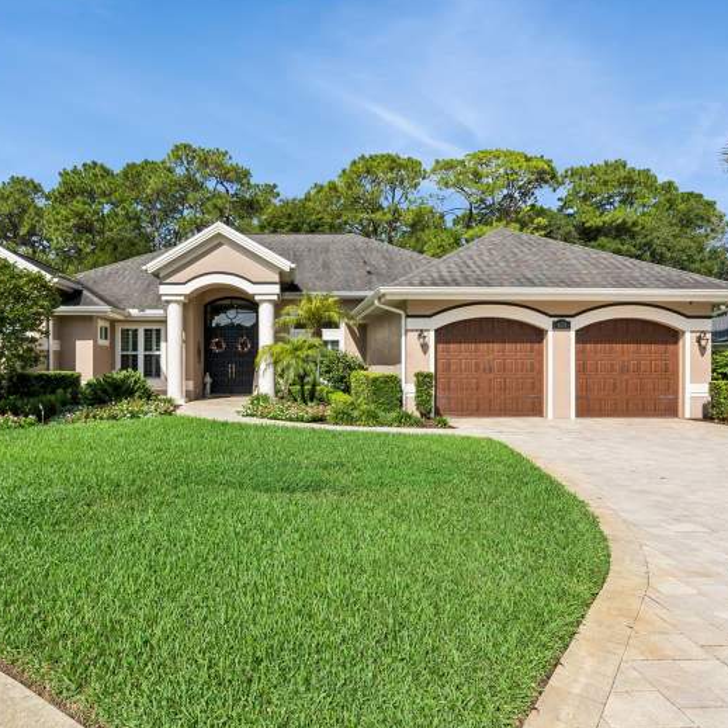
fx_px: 500
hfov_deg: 71.5
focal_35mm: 21
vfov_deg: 72.1
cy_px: 365
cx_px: 298
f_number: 20
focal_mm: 16
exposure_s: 1/50
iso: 100
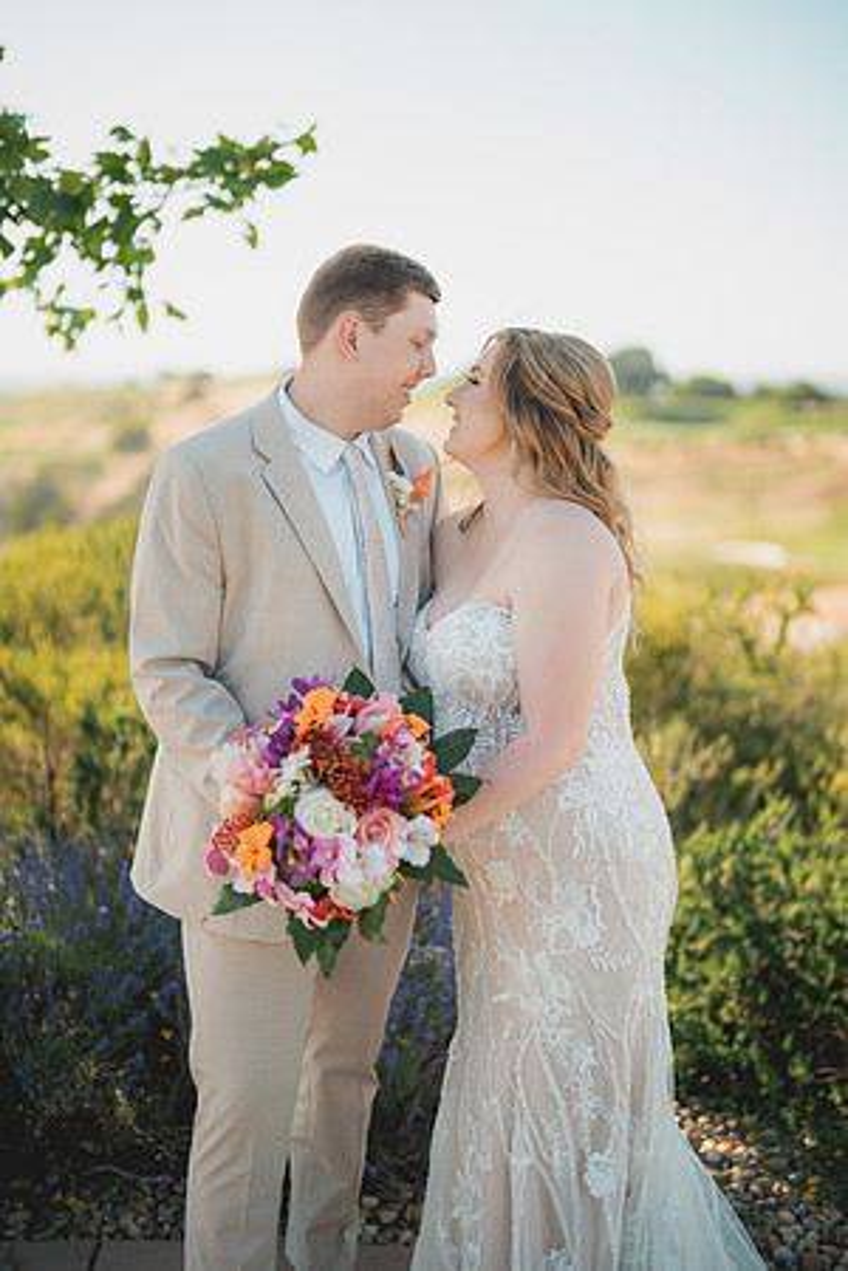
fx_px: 1767
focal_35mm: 50
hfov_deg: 27.0
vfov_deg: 39.6
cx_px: 424
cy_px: 636
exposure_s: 1/1600
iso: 50
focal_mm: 50
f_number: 1.2
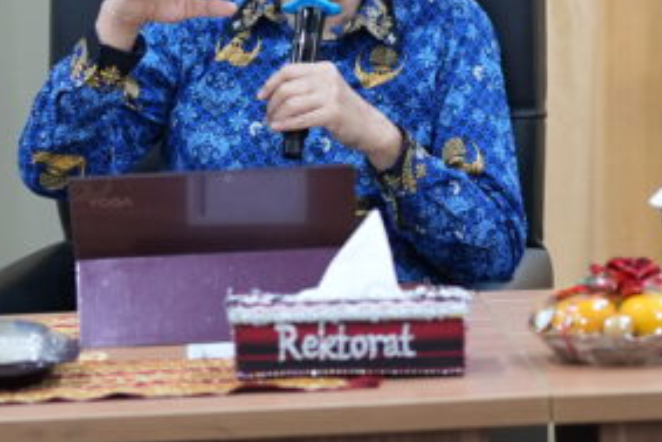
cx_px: 229
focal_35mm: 188
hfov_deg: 10.9
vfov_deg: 7.3
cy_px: 139
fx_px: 3459
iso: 640
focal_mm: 35
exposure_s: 1/125
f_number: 1.4
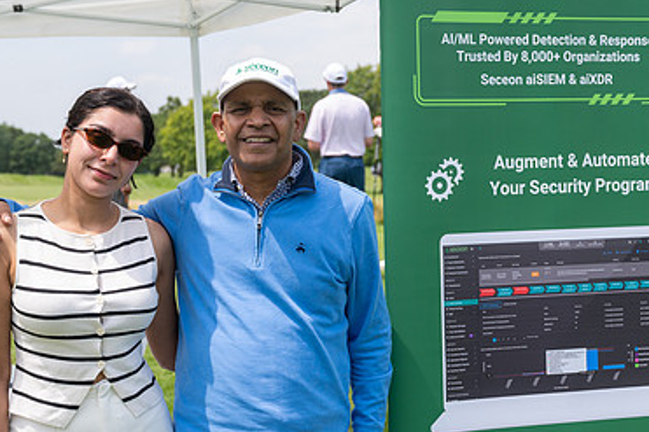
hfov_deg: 28.1
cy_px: 227
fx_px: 1297
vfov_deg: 18.9
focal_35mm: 72
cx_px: 317
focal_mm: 46
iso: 250
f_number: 5
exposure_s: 1/1000
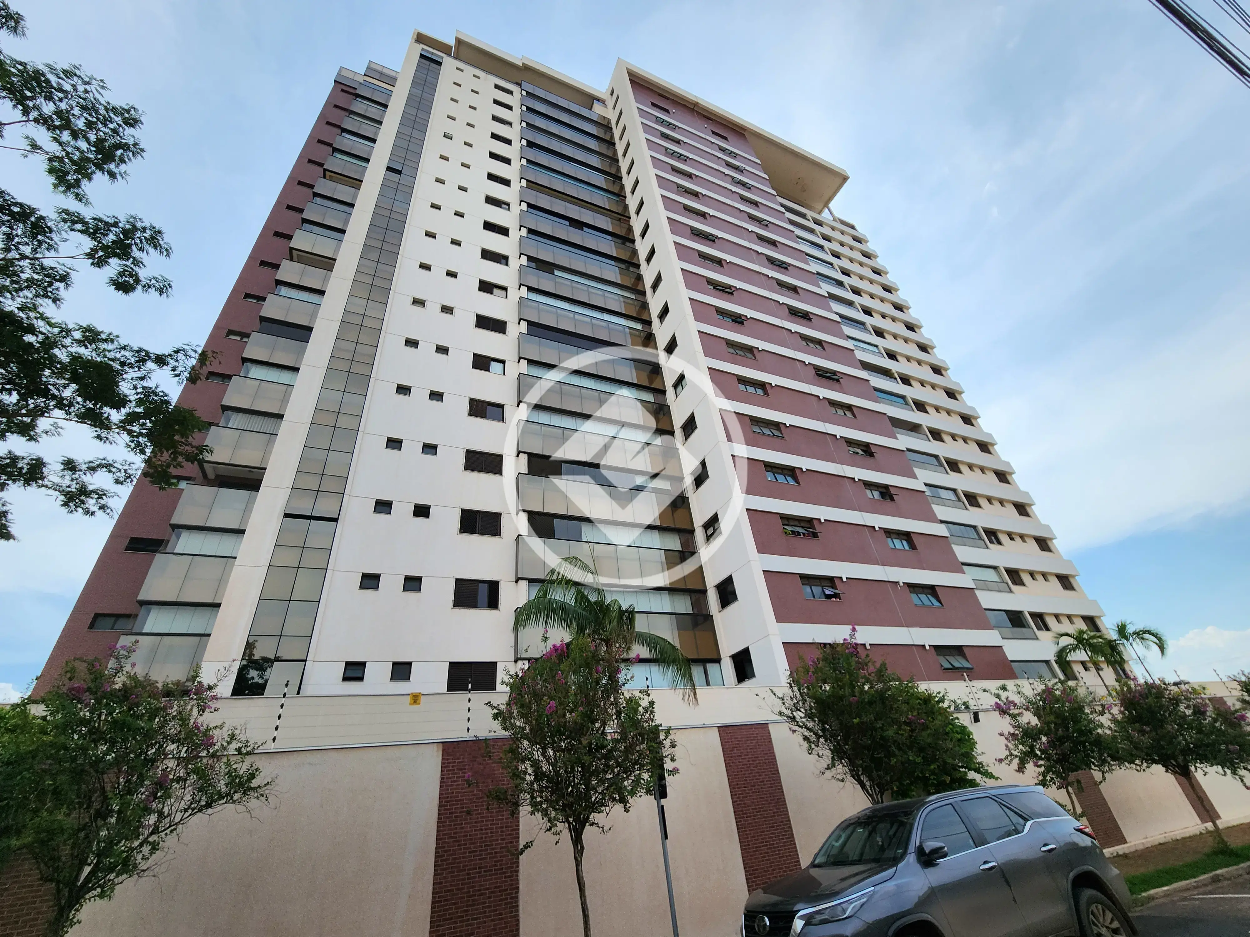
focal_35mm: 13
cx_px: 625
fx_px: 469
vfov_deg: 89.9
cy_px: 468
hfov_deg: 106.2
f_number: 2.2
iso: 50
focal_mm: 2.2
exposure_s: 1/2510
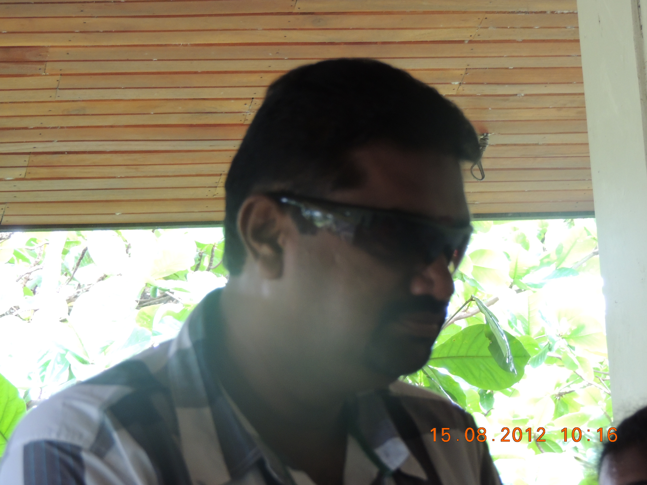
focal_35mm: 155
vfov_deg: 9.6
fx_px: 2897
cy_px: 242
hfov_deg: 12.7
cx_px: 324
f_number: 4.4
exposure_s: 1/30
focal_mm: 27.6
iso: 450
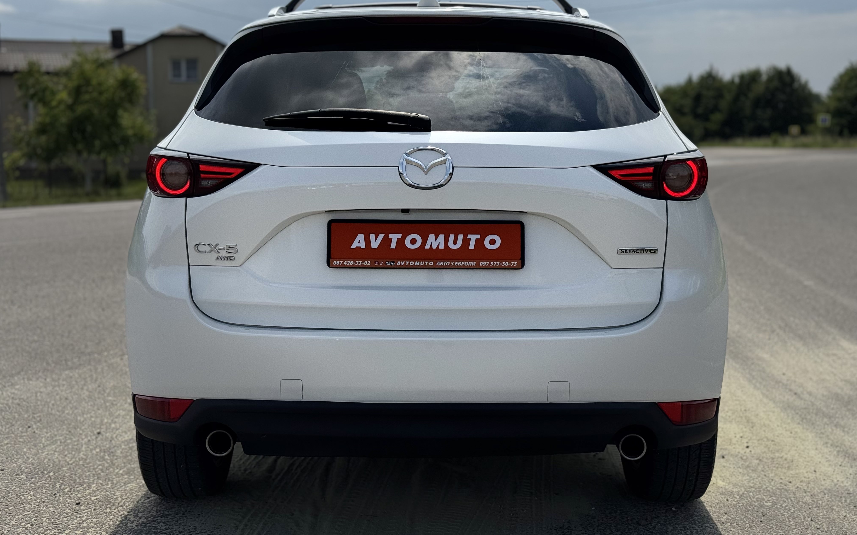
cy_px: 239
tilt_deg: -4.6
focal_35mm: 51
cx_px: 428
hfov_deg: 39.6
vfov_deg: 25.3
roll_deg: +0.3
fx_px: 1191
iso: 80
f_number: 1.78
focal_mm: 6.76
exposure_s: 1/15385
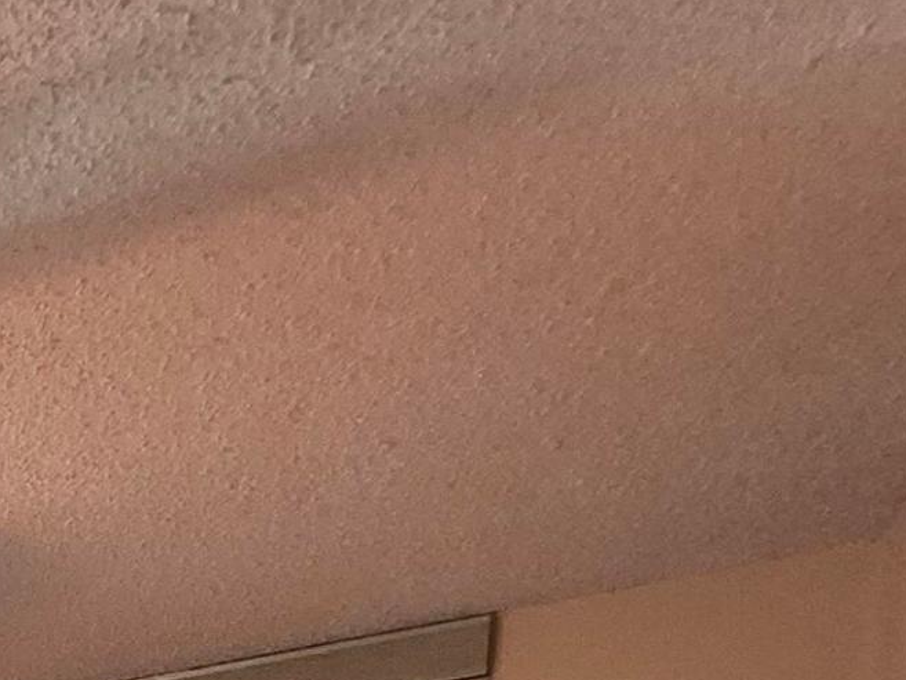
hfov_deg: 21.7
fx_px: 1492
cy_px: 1341
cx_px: -718
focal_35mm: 57
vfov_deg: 18.1
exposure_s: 1/60
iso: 400
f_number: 2.2
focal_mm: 1.74
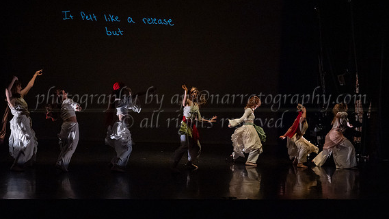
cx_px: 194
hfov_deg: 43.7
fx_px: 485
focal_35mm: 47
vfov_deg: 25.4
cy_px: 109
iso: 4000
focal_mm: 44
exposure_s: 1/400
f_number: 4
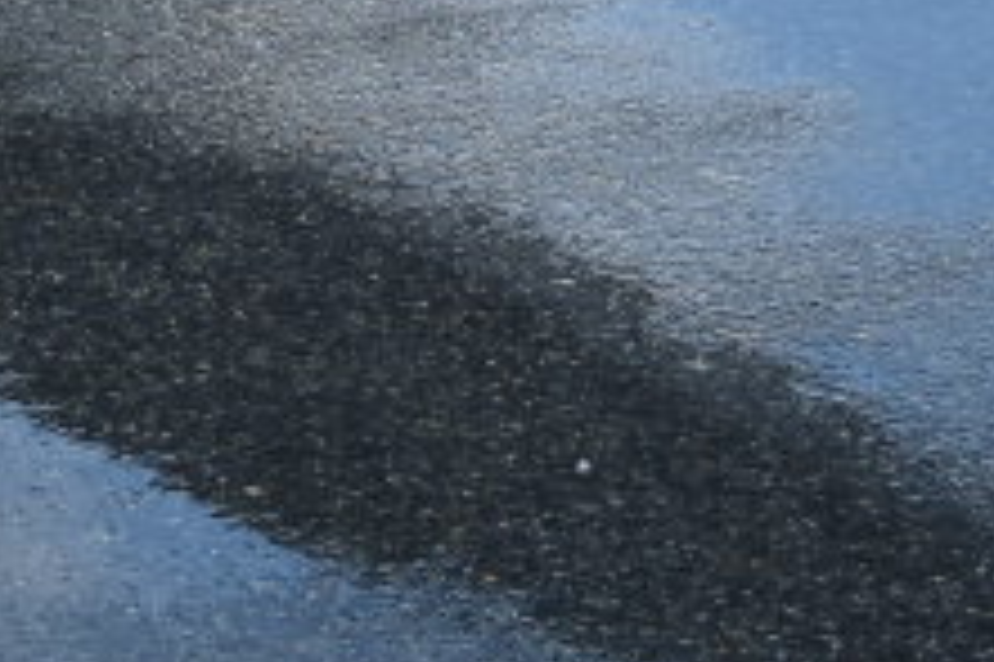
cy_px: -1527
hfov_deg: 8.3
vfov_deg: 5.5
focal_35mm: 231
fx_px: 6364
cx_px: -1255
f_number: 4.5
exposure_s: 1/400
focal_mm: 21
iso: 100
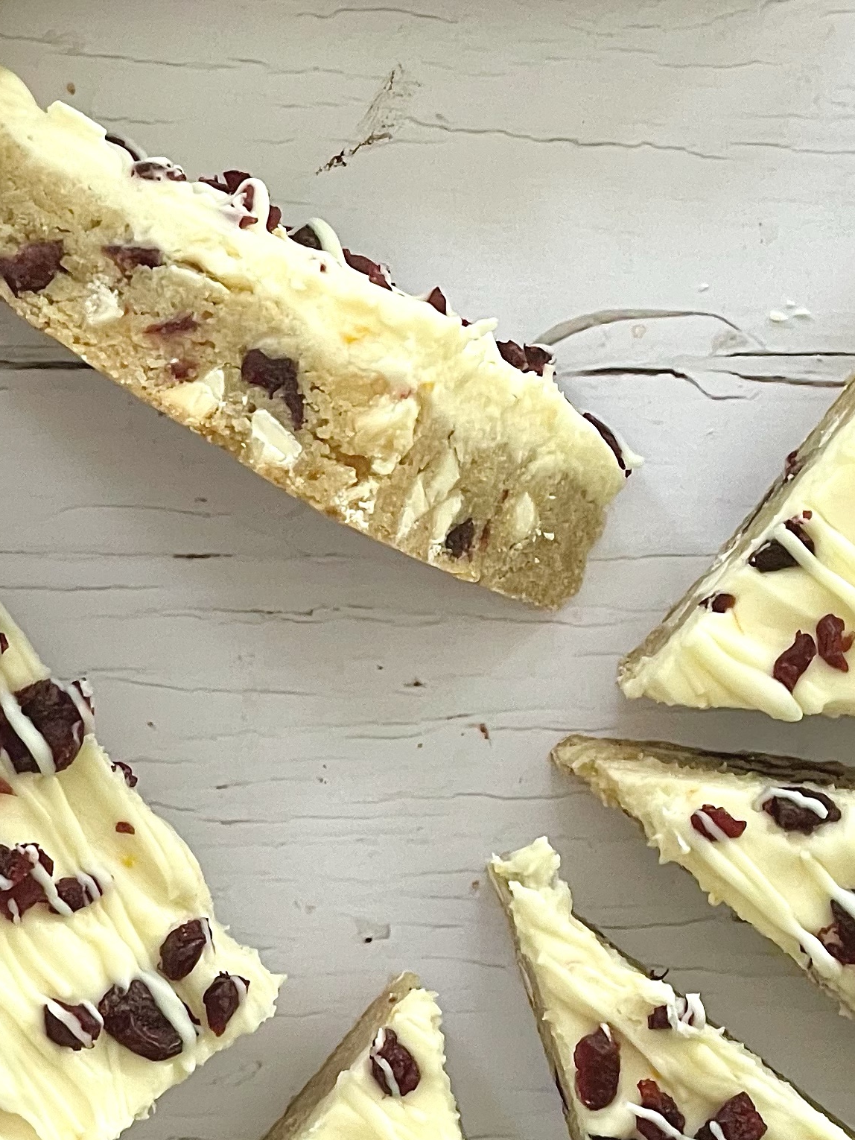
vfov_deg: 14.4
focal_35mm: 137
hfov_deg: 10.8
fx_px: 4511
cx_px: 319
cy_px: 357
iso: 125
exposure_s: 1/99
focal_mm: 6
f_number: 2
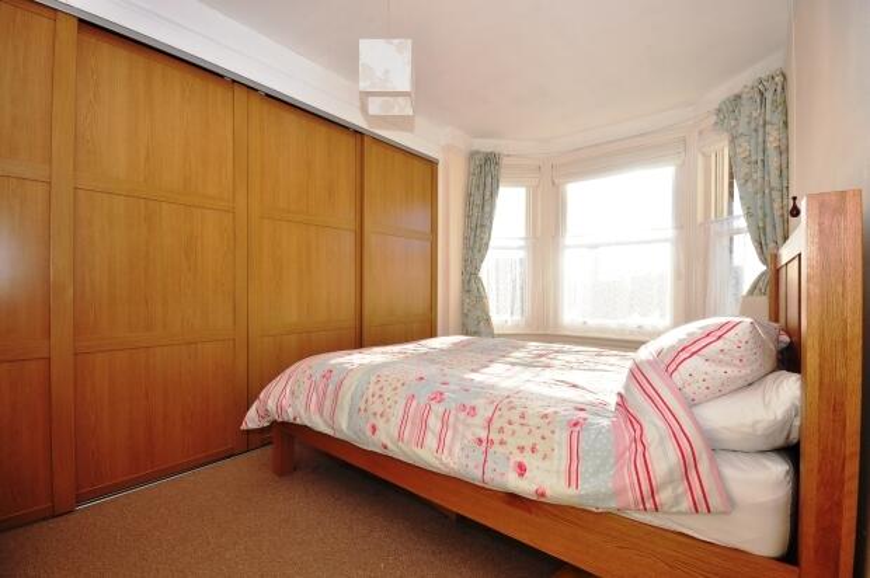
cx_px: 435
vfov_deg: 77.2
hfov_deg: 100.4
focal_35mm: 15
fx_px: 362
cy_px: 289
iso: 200
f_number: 11
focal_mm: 10
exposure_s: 1/100
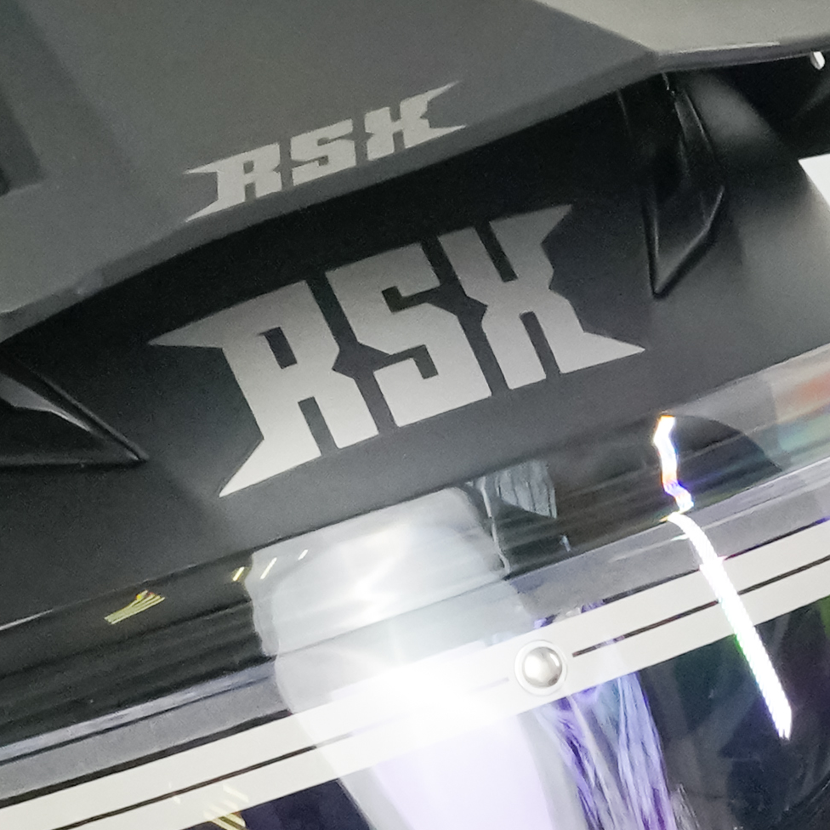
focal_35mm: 204
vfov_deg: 8.4
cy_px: 1185
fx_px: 5534
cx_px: 1106
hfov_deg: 8.4
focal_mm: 39
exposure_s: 1/100
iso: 5000
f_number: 22
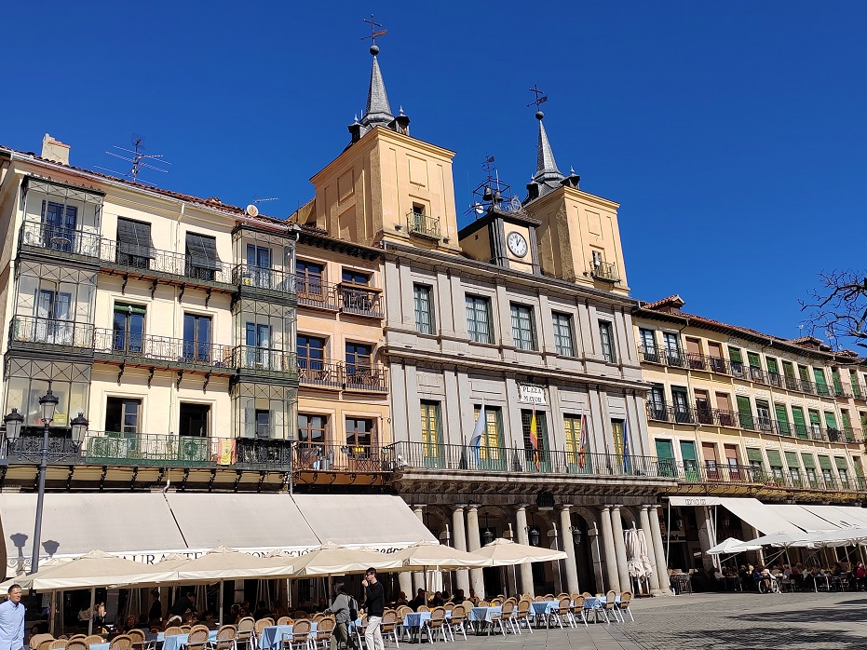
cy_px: 334
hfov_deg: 55.4
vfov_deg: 42.9
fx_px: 826
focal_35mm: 33
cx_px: 427
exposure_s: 1/3500
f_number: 1.9
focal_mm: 5.52
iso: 100
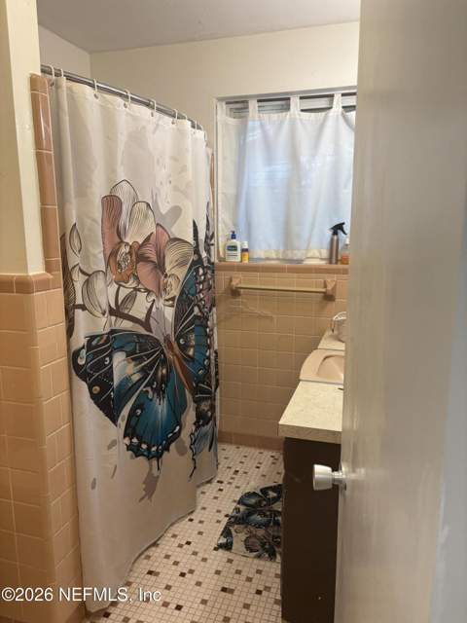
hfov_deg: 53.1
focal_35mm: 26
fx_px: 468
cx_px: 234
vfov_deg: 67.3
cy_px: 312
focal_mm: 5.96
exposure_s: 1/120
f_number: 1.6
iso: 100
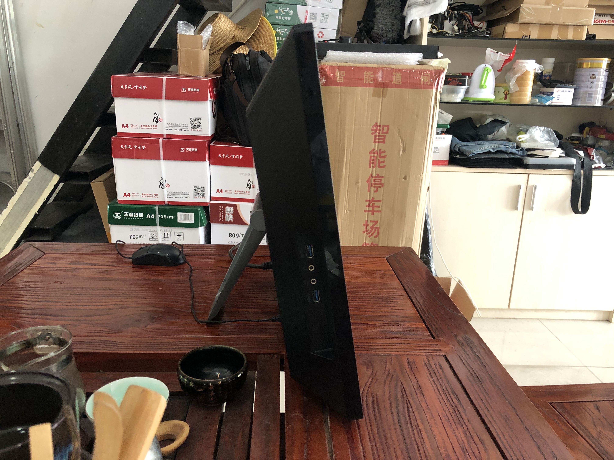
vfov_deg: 49.7
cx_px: 307
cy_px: 230
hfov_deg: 63.4
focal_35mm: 28
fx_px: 497
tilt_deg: -16.1
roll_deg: -1.6
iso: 64
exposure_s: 1/15
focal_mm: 4
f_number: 1.8
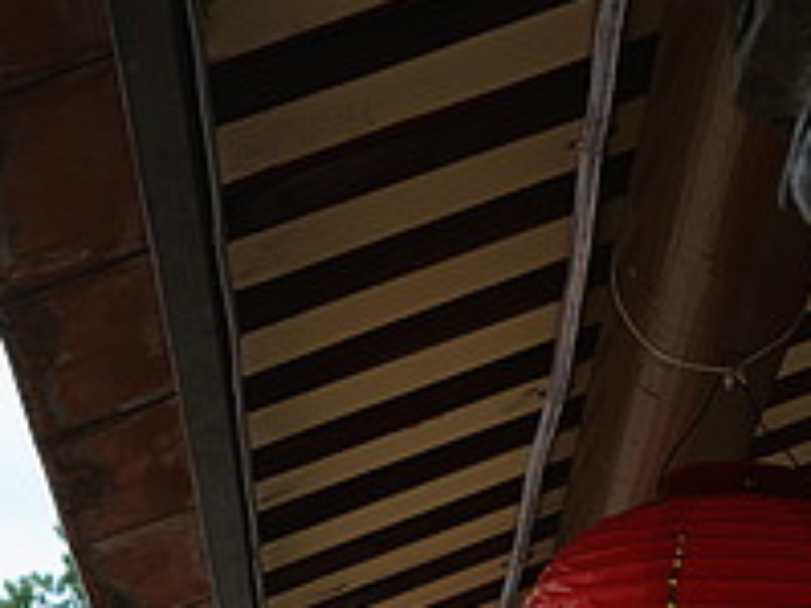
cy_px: 914
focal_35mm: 132
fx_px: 3091
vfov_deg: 10.8
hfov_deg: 14.9
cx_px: 562
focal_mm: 35
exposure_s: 1/250
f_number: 4.5
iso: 200
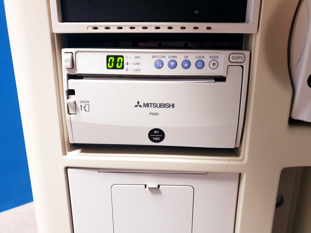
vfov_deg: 53.1
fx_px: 234
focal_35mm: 26
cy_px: 116
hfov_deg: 67.3
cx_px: 156
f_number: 2.4
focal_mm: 4.3
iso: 320
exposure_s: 1/20
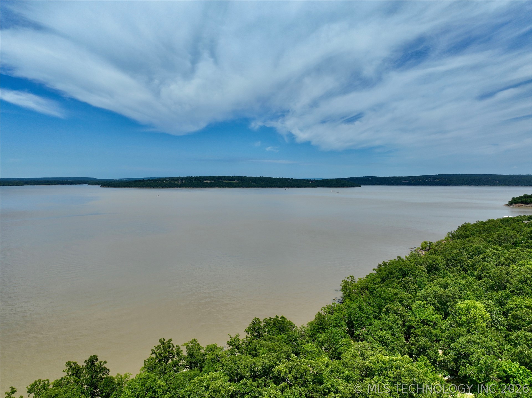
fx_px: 369
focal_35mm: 24
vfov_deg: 56.8
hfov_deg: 71.6
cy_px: 199
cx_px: 266
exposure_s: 1/2500
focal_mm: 12.29
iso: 100
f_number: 2.8
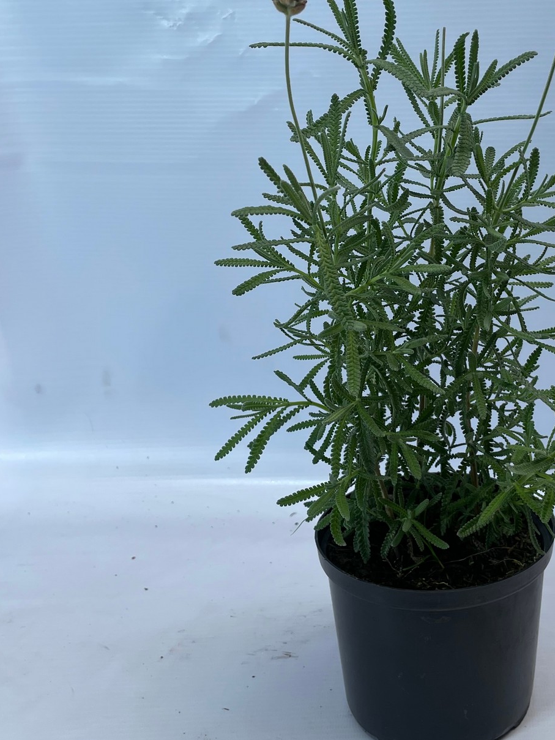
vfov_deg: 43.4
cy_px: 269
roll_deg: +0.6
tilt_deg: -11.4
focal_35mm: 43
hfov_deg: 32.7
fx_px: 919
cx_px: 438
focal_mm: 4.2
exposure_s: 1/569
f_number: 1.6
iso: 32
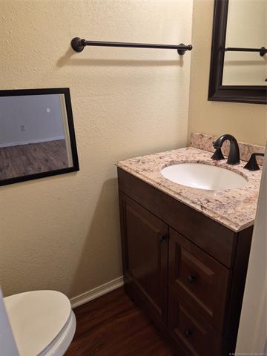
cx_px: 134
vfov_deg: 73.9
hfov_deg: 58.9
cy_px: 178
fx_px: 237
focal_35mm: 23
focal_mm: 5.4
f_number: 1.8
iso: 250
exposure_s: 1/120
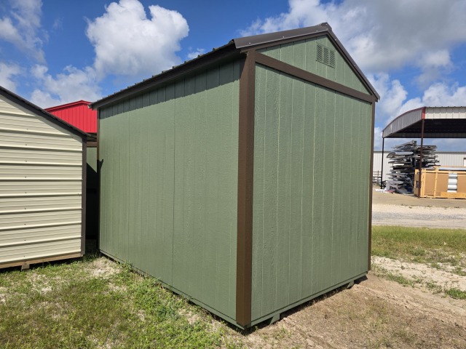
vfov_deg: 58.9
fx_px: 310
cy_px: 174
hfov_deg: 73.9
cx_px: 233
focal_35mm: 23
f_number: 1.7
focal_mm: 6.3
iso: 80
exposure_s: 1/7944
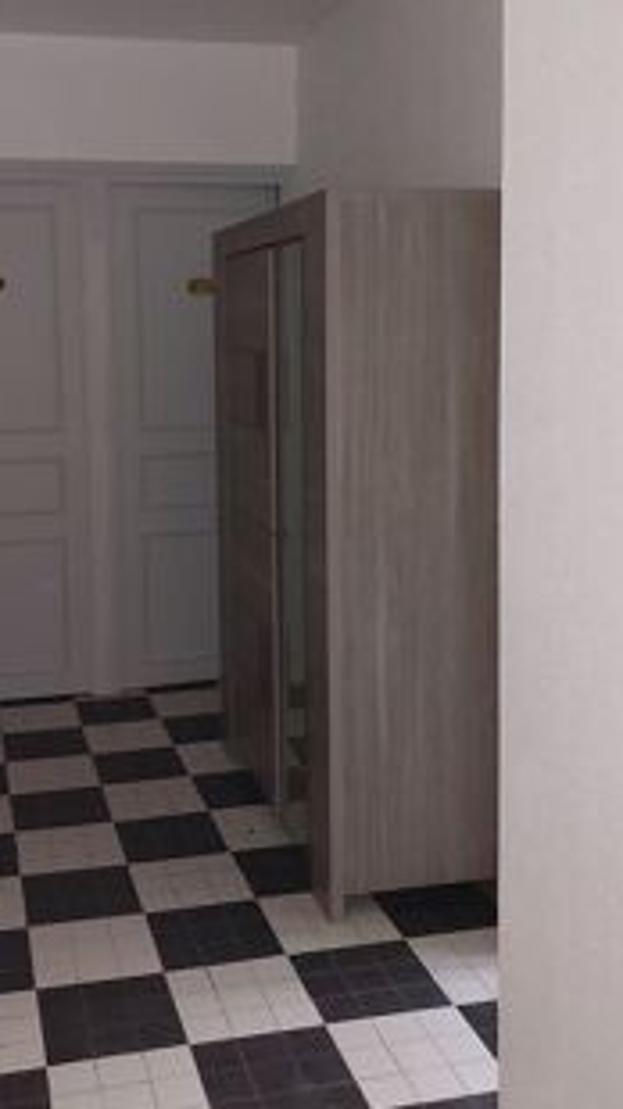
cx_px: 226
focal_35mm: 45
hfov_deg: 26.4
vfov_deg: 45.2
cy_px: 442
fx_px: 1324
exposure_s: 1/20
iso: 320
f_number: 1.8
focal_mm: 4.6
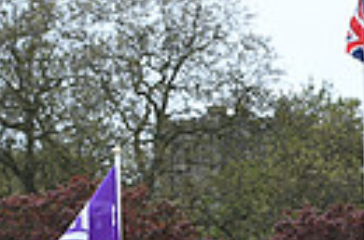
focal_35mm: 412
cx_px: 708
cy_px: 502
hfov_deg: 4.9
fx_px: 4156
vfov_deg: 3.3
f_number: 4.5
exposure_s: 1/1250
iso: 320
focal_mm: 92
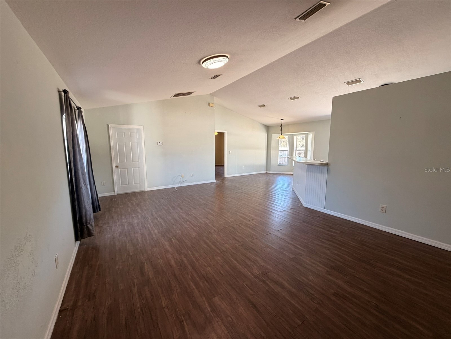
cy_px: 170
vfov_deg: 85.7
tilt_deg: -8.4
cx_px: 226
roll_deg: +0.5
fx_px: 182
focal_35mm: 14
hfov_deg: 102.1
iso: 200
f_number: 2.2
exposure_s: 1/120
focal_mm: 2.22
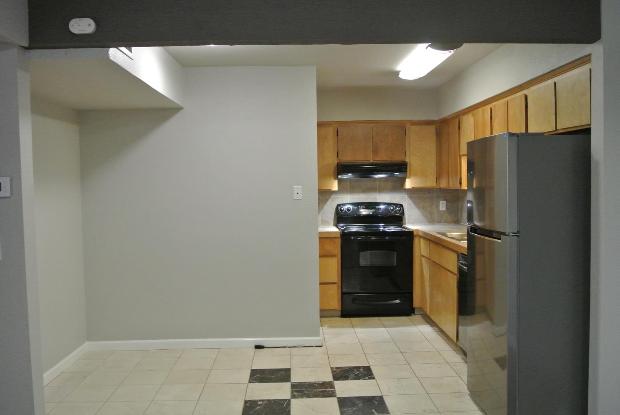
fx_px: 552
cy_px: 208
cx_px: 310
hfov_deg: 58.7
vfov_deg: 41.2
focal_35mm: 32
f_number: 3.8
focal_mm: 12.2
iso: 1250
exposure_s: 1/60
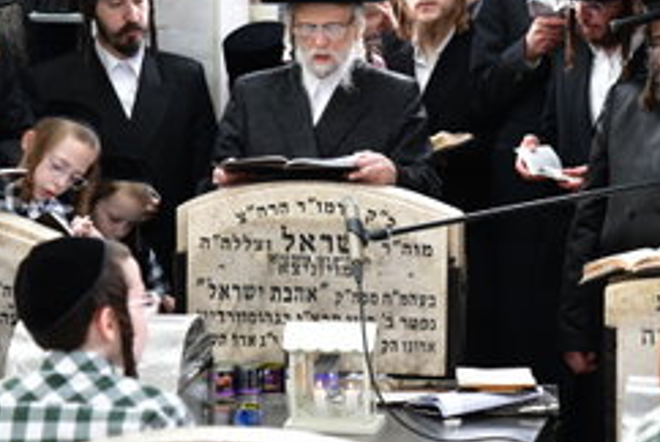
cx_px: 338
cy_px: 105
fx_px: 2790
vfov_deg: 9.0
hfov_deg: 13.5
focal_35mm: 152
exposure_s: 1/100
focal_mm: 92
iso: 2000
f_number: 5.6
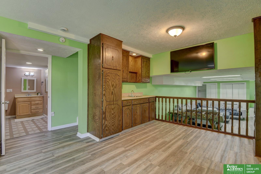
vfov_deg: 53.2
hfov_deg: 73.7
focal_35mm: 24
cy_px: 87
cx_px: 130
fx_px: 174
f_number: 8
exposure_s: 1/8
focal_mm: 24
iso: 400
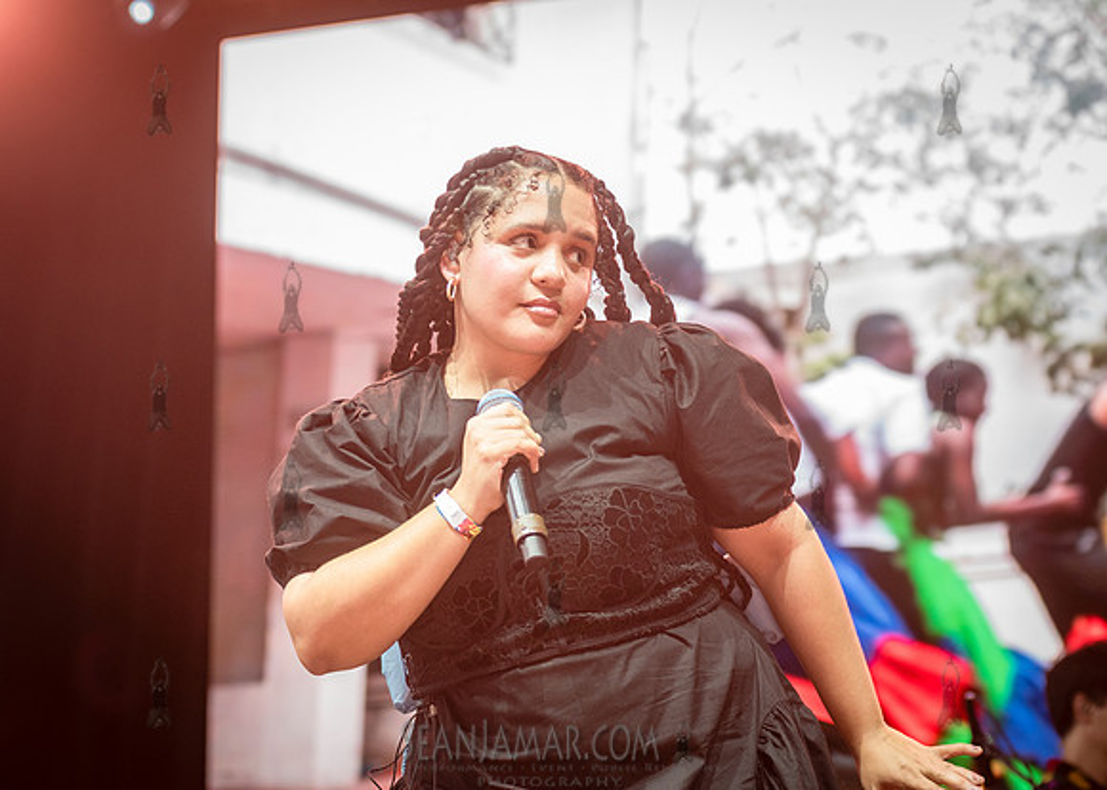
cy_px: 332
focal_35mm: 97
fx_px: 3057
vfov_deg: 14.7
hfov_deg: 20.5
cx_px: 620
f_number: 4
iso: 1000
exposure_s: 1/400
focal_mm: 80
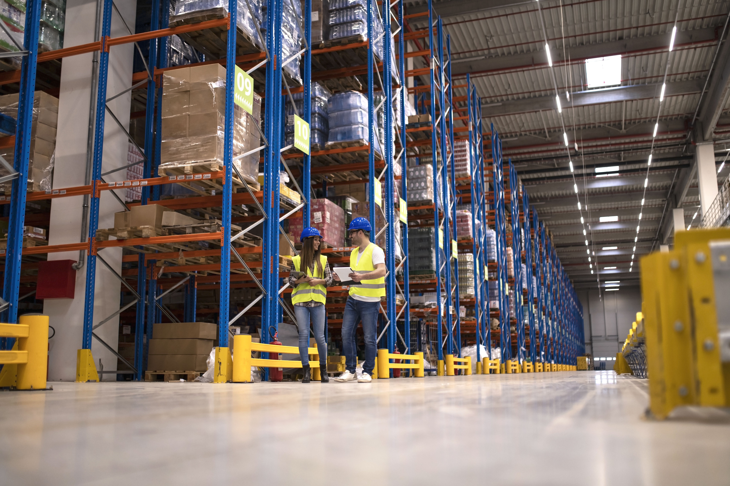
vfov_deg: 37.9
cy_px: 243
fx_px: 710
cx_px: 365
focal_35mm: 35
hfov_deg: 54.4
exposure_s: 1/250
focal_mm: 35
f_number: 1.4
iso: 500
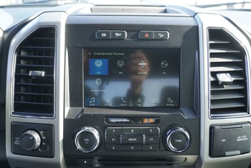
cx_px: 126
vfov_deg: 35.6
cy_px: 84
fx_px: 262
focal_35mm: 38
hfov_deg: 51.2
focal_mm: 25
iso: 200
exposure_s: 1/60
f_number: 4.5
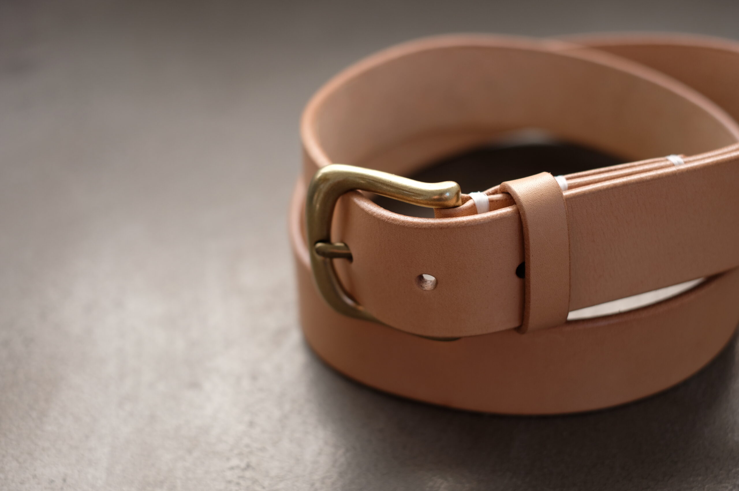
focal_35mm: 53
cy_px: 246
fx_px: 1087
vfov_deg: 25.5
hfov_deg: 37.5
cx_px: 370
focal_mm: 35
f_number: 2.5
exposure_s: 1/240
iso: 200
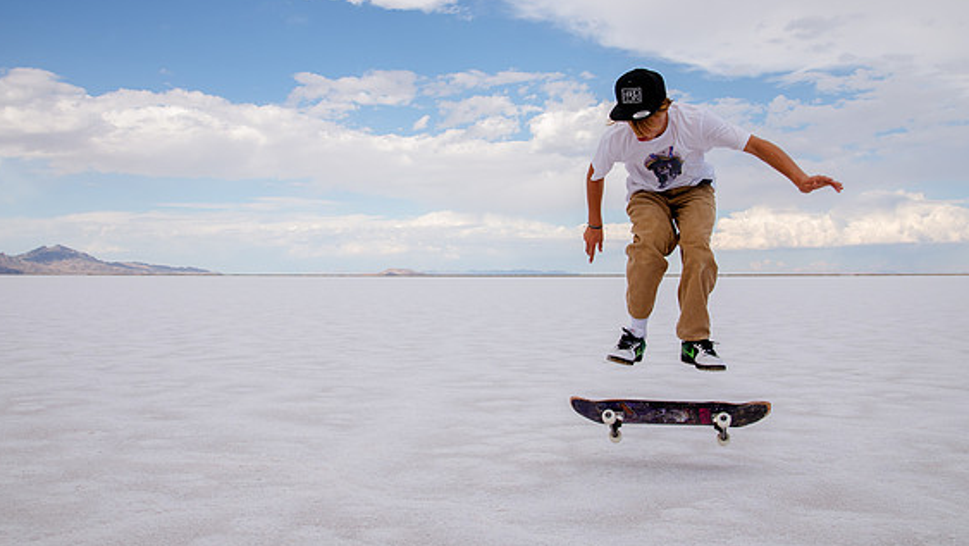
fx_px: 848
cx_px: 478
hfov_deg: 59.5
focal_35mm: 33
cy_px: 224
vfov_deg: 35.6
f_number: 8
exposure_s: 1/640
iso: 250
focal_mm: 27
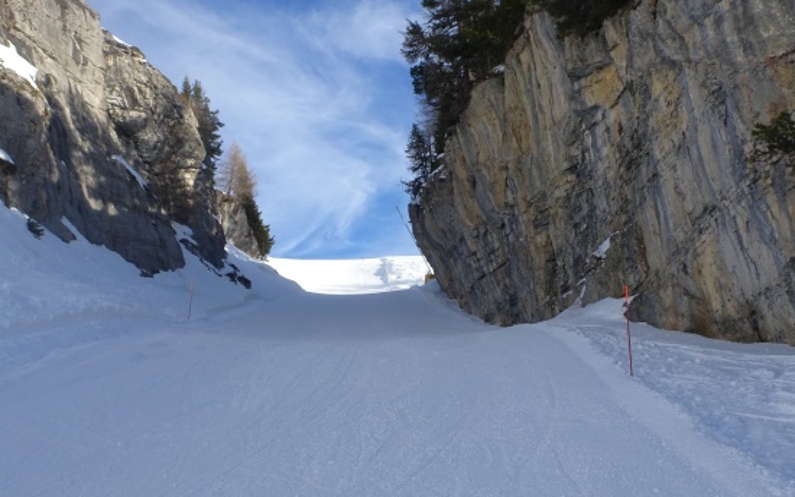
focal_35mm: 37
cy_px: 283
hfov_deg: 52.7
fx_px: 802
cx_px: 377
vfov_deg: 34.4
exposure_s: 1/640
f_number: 3.5
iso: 80
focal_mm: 4.1
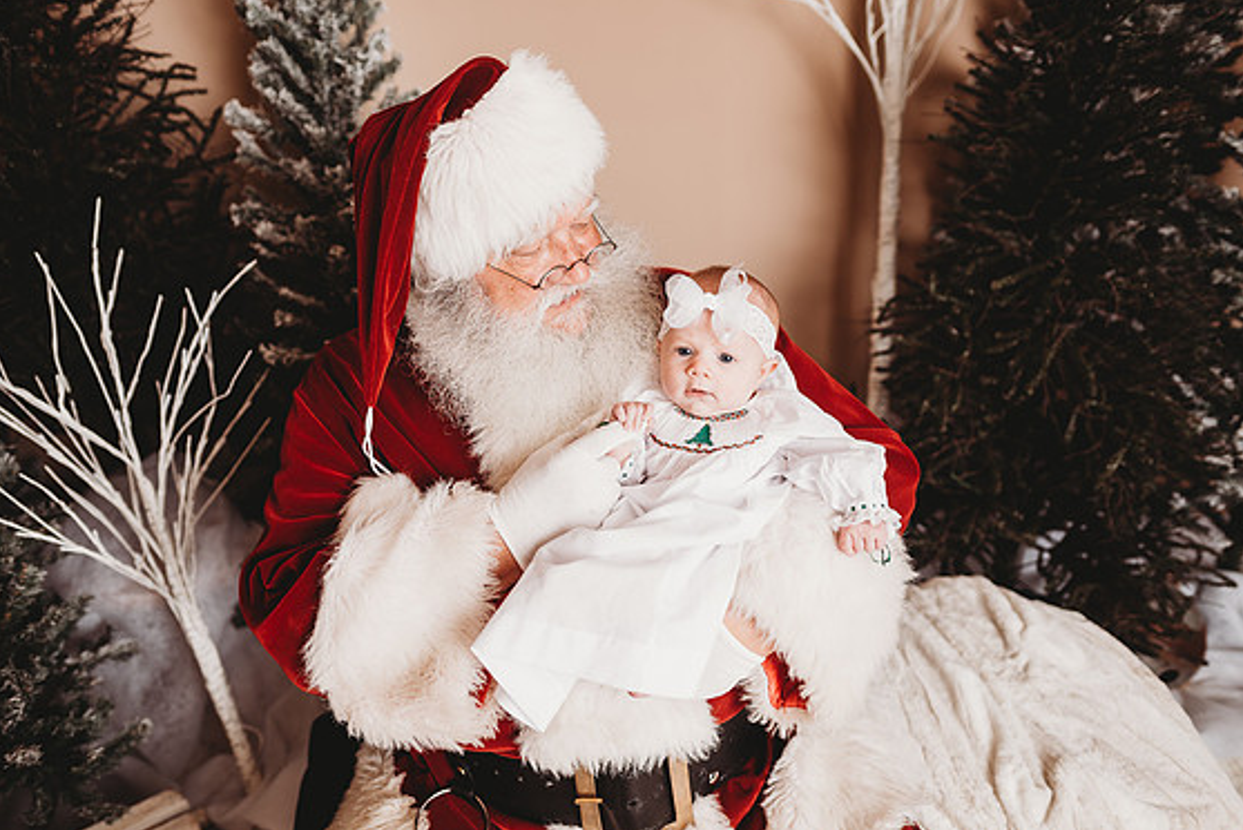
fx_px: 864
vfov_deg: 51.3
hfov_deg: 71.5
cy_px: 403
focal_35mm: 25
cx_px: 605
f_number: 2.5
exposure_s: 1/160
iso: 100
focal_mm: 24
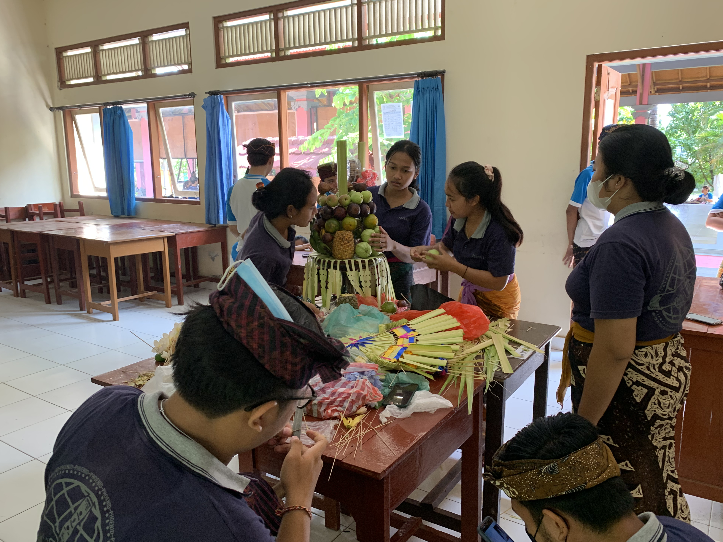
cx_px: 374
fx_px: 564
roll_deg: +1.4
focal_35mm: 27
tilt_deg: -10.9
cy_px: 277
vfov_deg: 51.3
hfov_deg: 65.3
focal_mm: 4.25
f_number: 1.8
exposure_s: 1/63
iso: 100
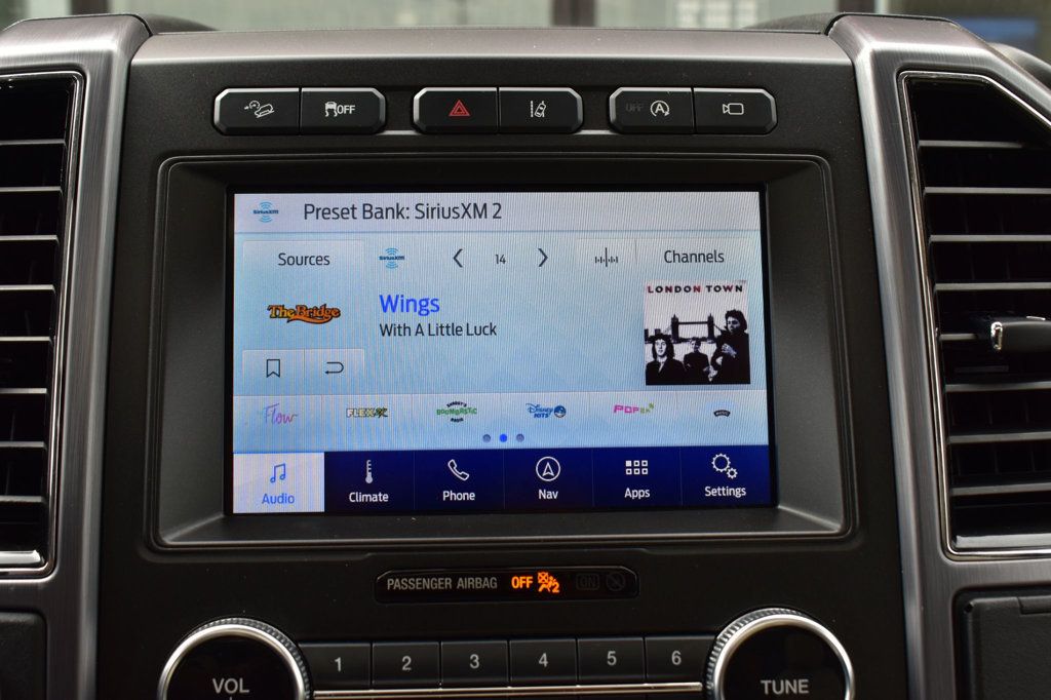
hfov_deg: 41.1
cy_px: 350
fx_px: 1401
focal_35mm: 48
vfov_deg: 28.1
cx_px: 526
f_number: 9
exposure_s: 1/100
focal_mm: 32
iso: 400
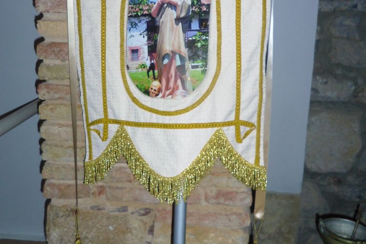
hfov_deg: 49.6
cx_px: 183
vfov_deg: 33.7
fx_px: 396
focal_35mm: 39
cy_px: 71
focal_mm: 5
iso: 125
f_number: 3.9
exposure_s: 1/40
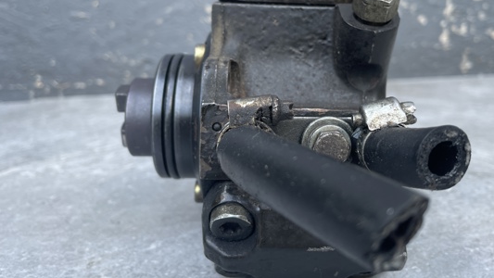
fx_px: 445
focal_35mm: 34
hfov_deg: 57.7
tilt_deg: -7.9
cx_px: 289
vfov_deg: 34.5
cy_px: 103
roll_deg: +3.7
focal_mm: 4.2
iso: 32
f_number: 1.6
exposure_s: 1/121
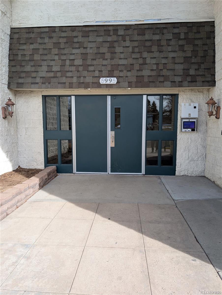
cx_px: 111
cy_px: 148
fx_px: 205
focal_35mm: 24
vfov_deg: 71.5
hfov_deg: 56.9
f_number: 1.68
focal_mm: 6.9
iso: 18
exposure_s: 1/297
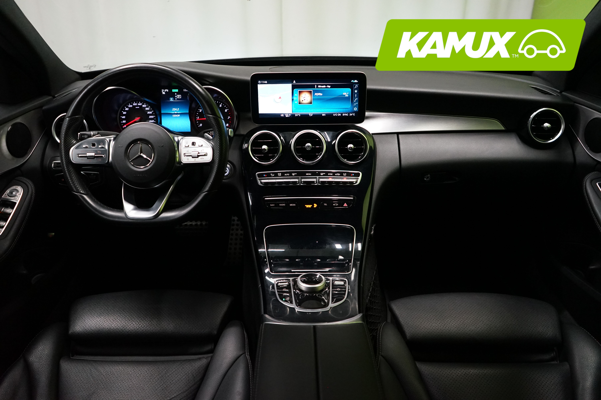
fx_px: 467
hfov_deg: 65.5
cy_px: 200
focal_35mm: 28
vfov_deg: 46.4
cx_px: 300
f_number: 3.5
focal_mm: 28
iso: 3200
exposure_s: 1/160
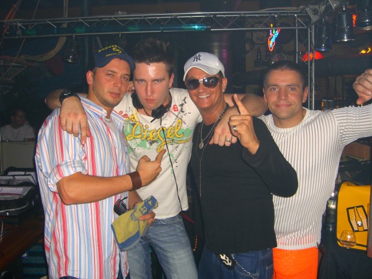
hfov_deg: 49.0
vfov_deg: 37.7
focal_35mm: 38
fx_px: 408
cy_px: 140
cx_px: 186
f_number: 2.8
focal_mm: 7.9
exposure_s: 1/60
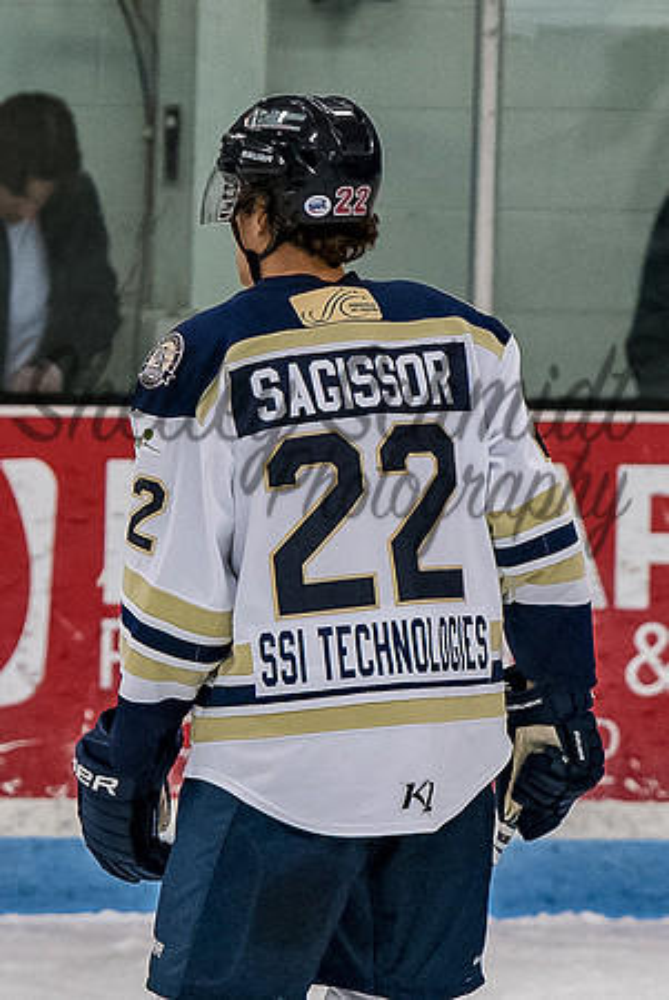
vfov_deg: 2.4
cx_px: 321
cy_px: 521
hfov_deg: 1.6
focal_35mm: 842
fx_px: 23410
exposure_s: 1/800
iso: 2500
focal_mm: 180
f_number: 4
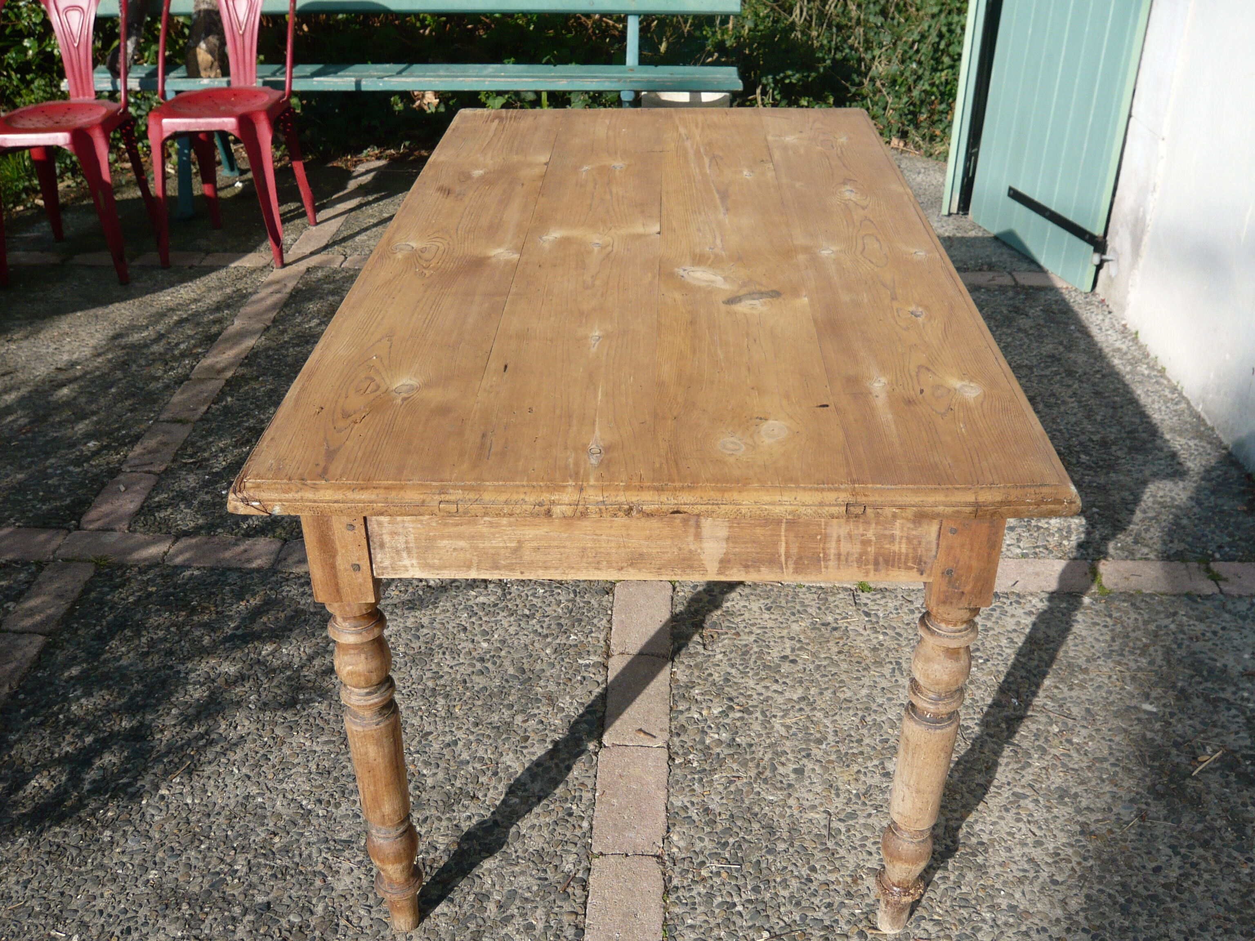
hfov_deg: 54.0
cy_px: 470
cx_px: 628
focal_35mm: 34
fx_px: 1233
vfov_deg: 41.8
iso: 100
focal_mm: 5.5
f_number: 9
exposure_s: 1/125
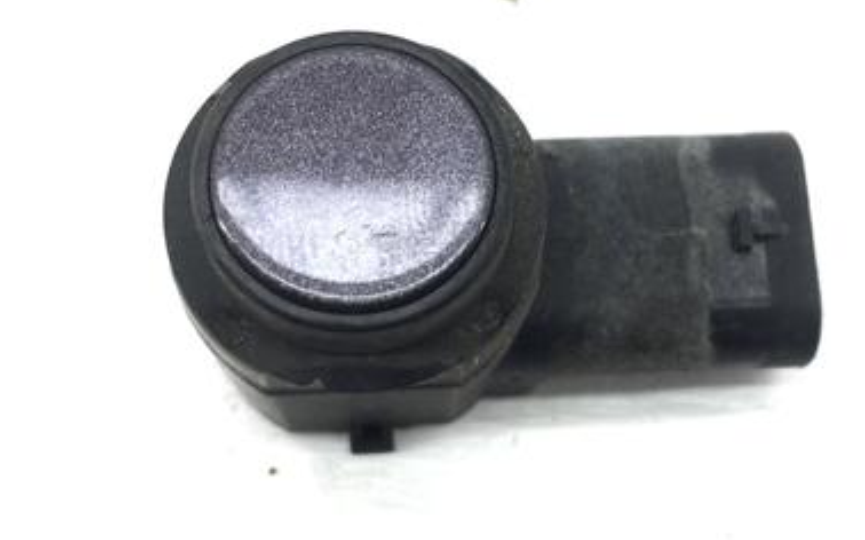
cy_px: 259
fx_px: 1225
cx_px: 551
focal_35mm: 52
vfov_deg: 24.9
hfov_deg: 38.6
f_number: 2.2
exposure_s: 1/148
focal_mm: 4.15
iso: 25
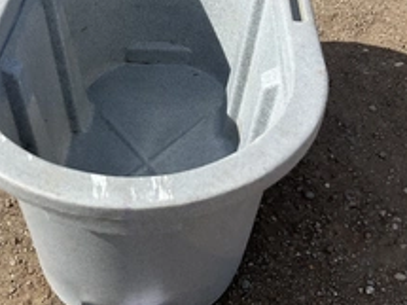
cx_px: 148
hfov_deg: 35.3
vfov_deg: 26.9
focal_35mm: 54
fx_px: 635
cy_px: 114
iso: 25
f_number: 1.8
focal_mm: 3
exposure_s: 1/1342
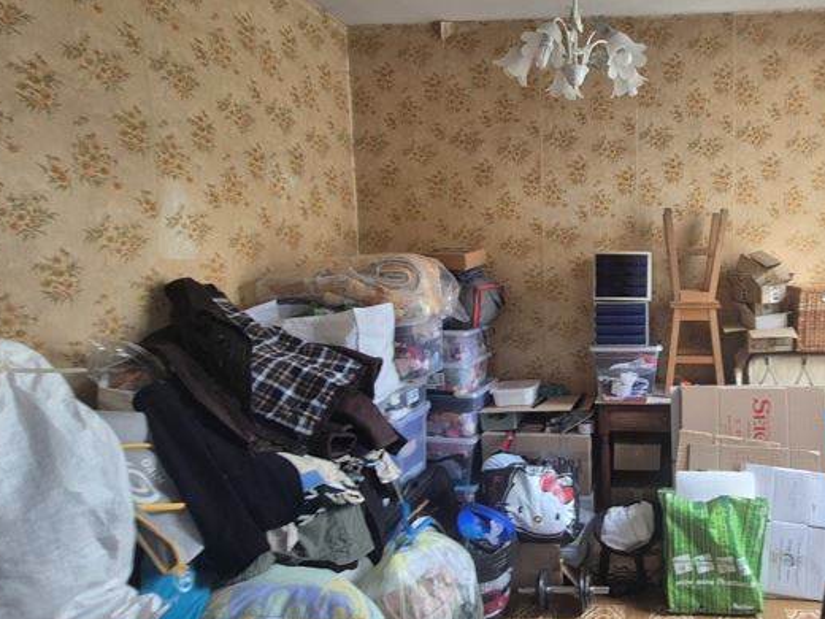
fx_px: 477
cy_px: 322
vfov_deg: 65.9
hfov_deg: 76.2
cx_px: 611
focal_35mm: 20
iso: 160
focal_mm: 2.2
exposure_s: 1/50
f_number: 2.2
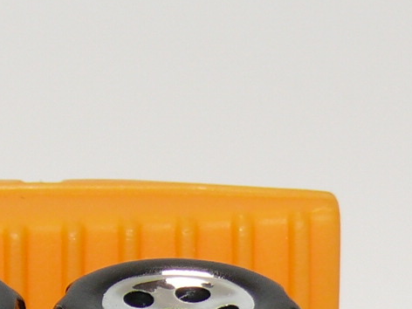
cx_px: -141
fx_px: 3594
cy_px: 436
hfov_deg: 6.5
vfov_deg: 4.9
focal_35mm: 302
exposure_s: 1/30
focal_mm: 12.5
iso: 100
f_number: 4
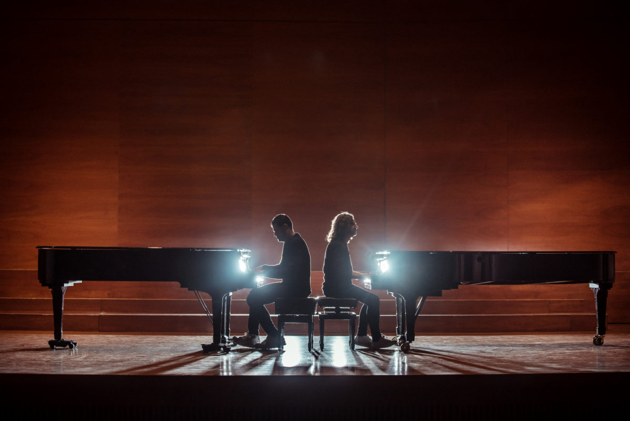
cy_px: 210
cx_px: 315
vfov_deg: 17.1
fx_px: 1401
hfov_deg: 25.4
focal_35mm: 80
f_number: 2.8
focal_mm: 80
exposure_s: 1/125
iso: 160
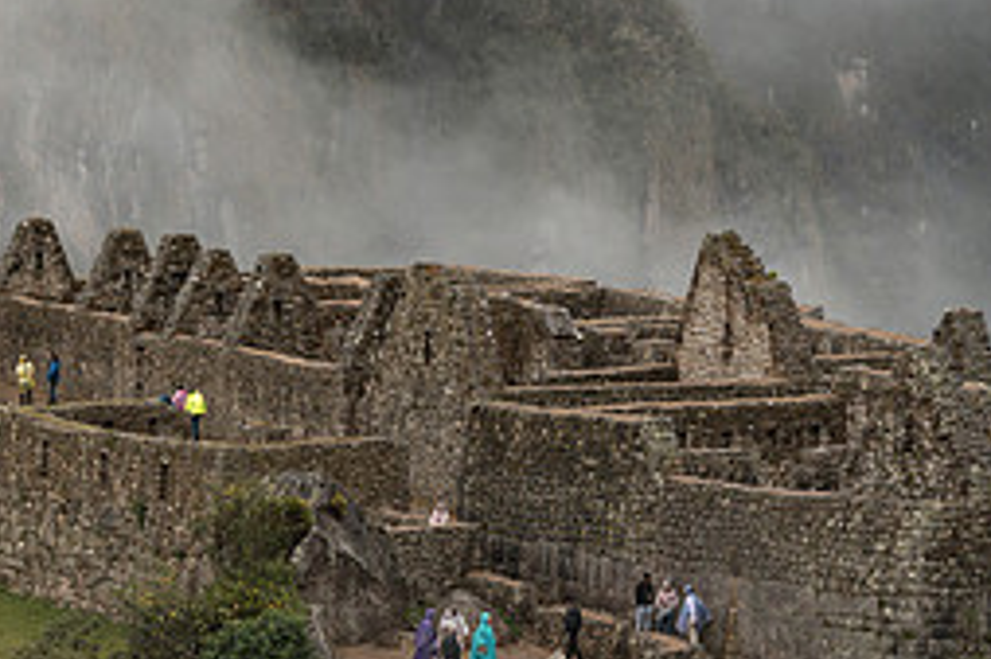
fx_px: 5034
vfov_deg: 7.5
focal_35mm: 183
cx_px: 308
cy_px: 365
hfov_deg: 11.2
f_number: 9
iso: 250
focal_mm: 78
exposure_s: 1/200
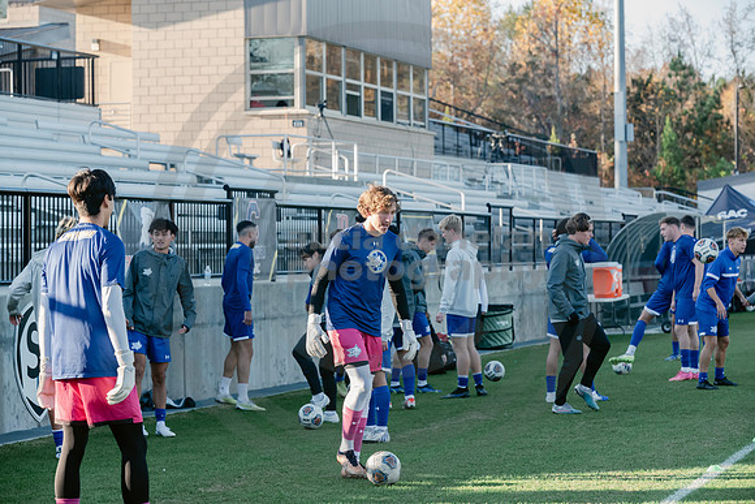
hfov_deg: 17.1
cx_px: 378
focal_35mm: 120
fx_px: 2517
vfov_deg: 11.4
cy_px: 252
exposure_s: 1/800
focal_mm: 120
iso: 1250
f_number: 5.6
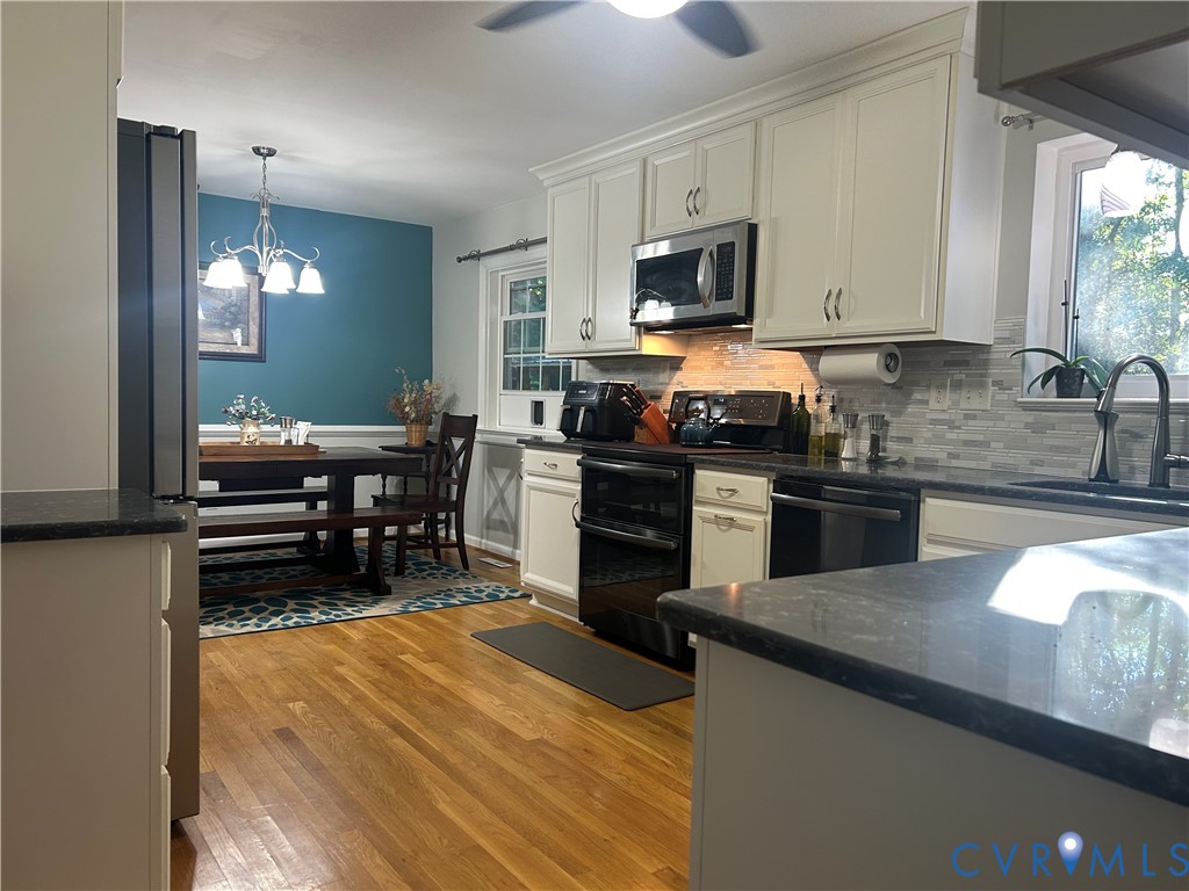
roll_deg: -1.7
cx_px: 594
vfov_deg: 53.1
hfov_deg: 67.3
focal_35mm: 26
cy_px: 446
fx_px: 893
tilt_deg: -2.2
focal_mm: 5.7
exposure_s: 1/60
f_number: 1.5
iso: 125
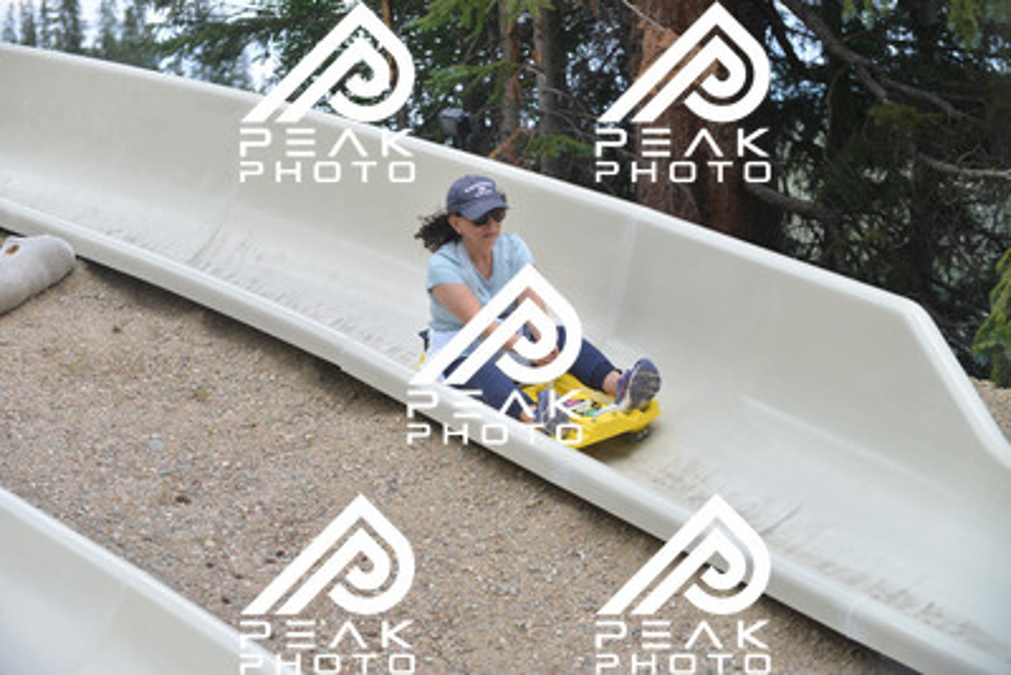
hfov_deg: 16.8
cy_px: 338
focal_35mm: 122
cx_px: 506
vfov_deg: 11.2
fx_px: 3427
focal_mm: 122
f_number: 6.3
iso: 450
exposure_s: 1/800
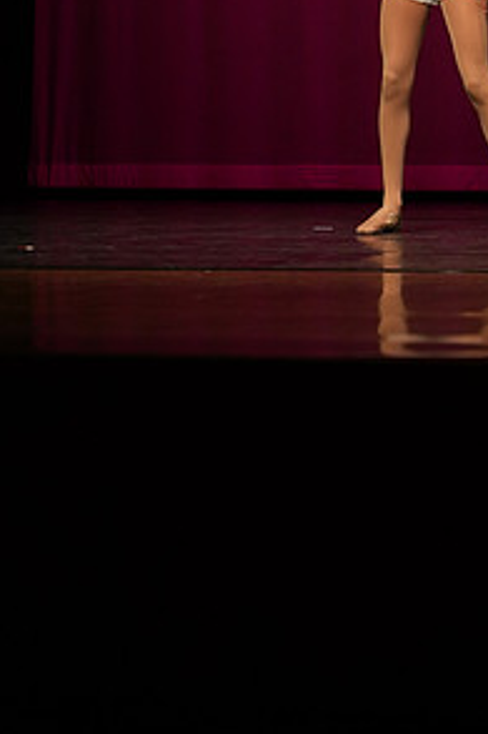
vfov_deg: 9.9
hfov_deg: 6.6
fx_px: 4193
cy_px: 50
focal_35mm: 206
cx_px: 442
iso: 2000
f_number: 4
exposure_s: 1/1000
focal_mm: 104
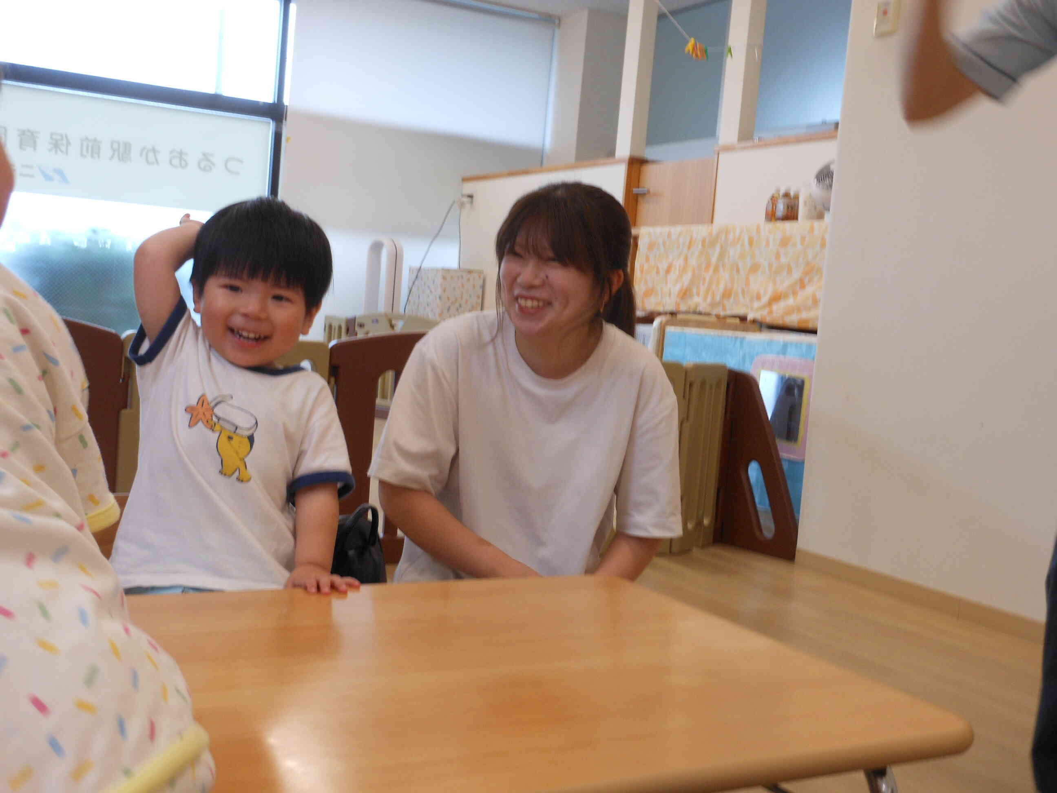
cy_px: 396
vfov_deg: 36.8
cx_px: 528
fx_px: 1191
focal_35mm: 39
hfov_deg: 47.9
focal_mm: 6.9
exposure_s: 1/30
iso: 125
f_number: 4.3
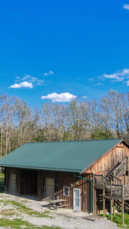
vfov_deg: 47.1
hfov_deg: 27.7
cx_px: 61
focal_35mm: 43
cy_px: 136
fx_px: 261
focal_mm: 4.4
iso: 100
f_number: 2.8
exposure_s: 1/1250
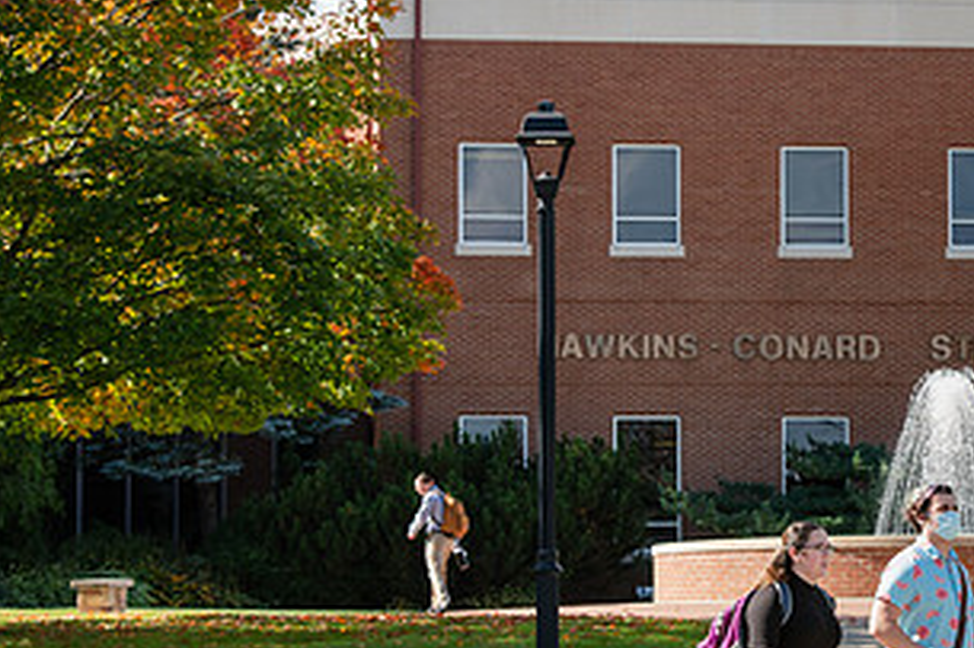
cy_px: 359
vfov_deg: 7.8
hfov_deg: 11.7
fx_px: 4732
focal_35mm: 175
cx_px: 843
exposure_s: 1/500
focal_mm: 92
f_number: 6.3
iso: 250
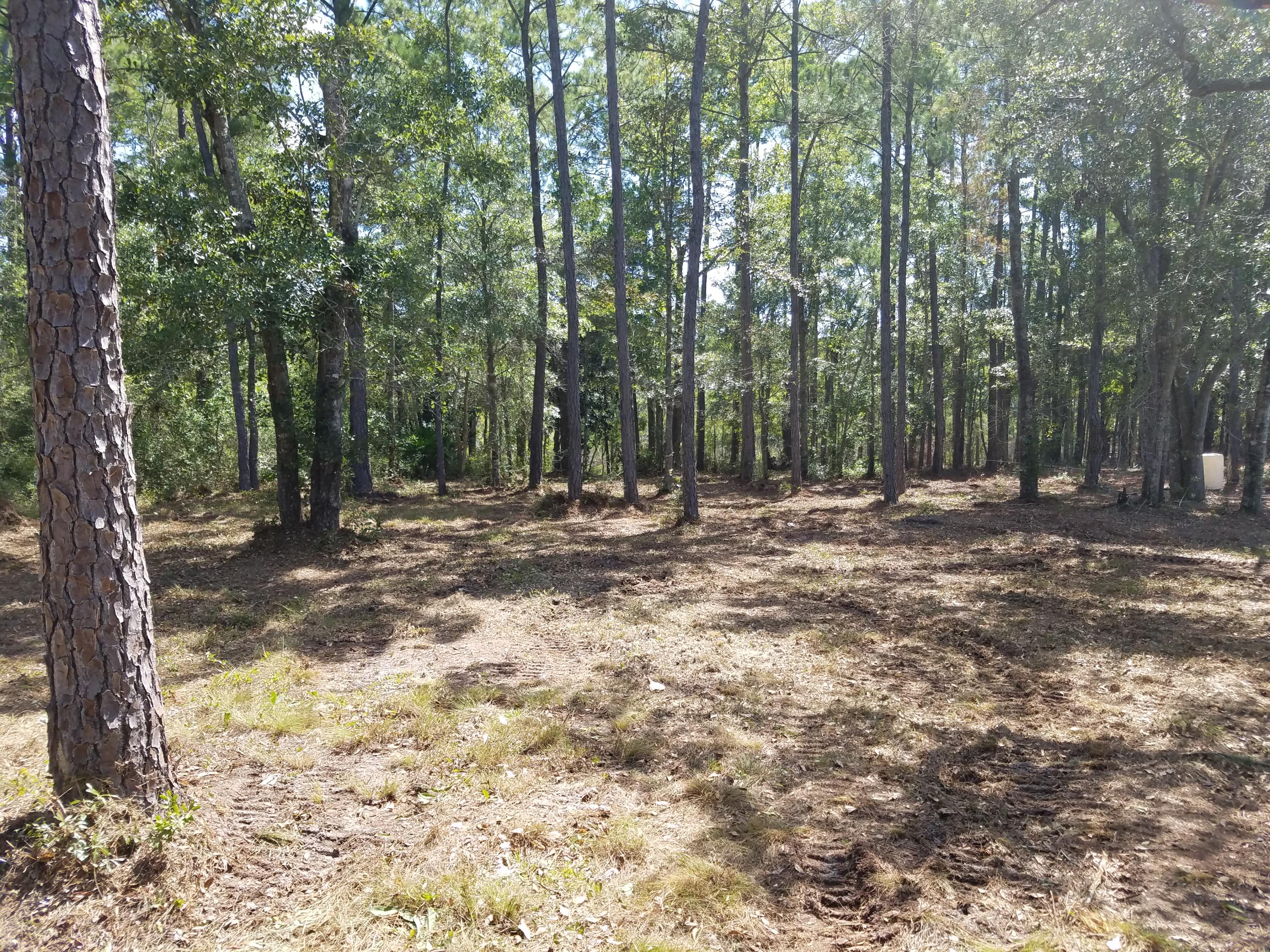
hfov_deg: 67.3
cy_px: 476
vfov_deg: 53.1
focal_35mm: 26
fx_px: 954
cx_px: 635
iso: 50
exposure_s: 1/704
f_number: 1.7
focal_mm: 4.2
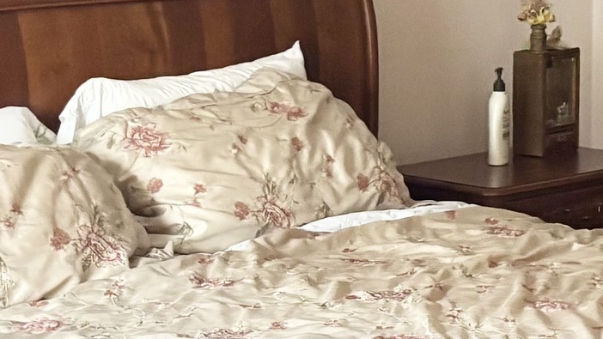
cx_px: 385
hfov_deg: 17.3
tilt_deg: -15.4
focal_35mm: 124
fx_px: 1983
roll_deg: -0.5
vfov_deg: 9.7
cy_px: 282
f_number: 1.6
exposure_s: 1/60
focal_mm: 5.96
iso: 400
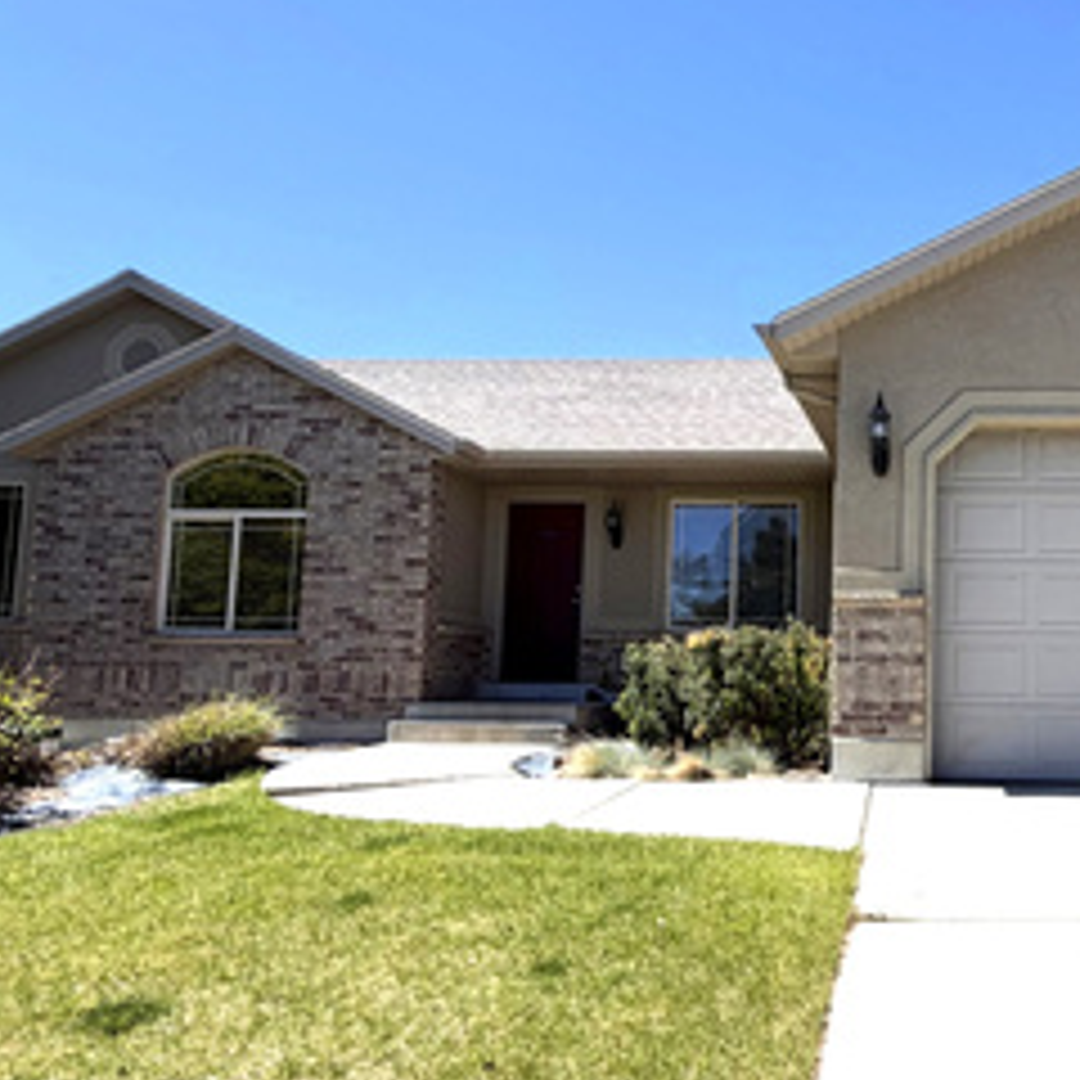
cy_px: 580
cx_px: 932
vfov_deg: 49.7
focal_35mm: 33
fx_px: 1165
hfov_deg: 45.9
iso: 20
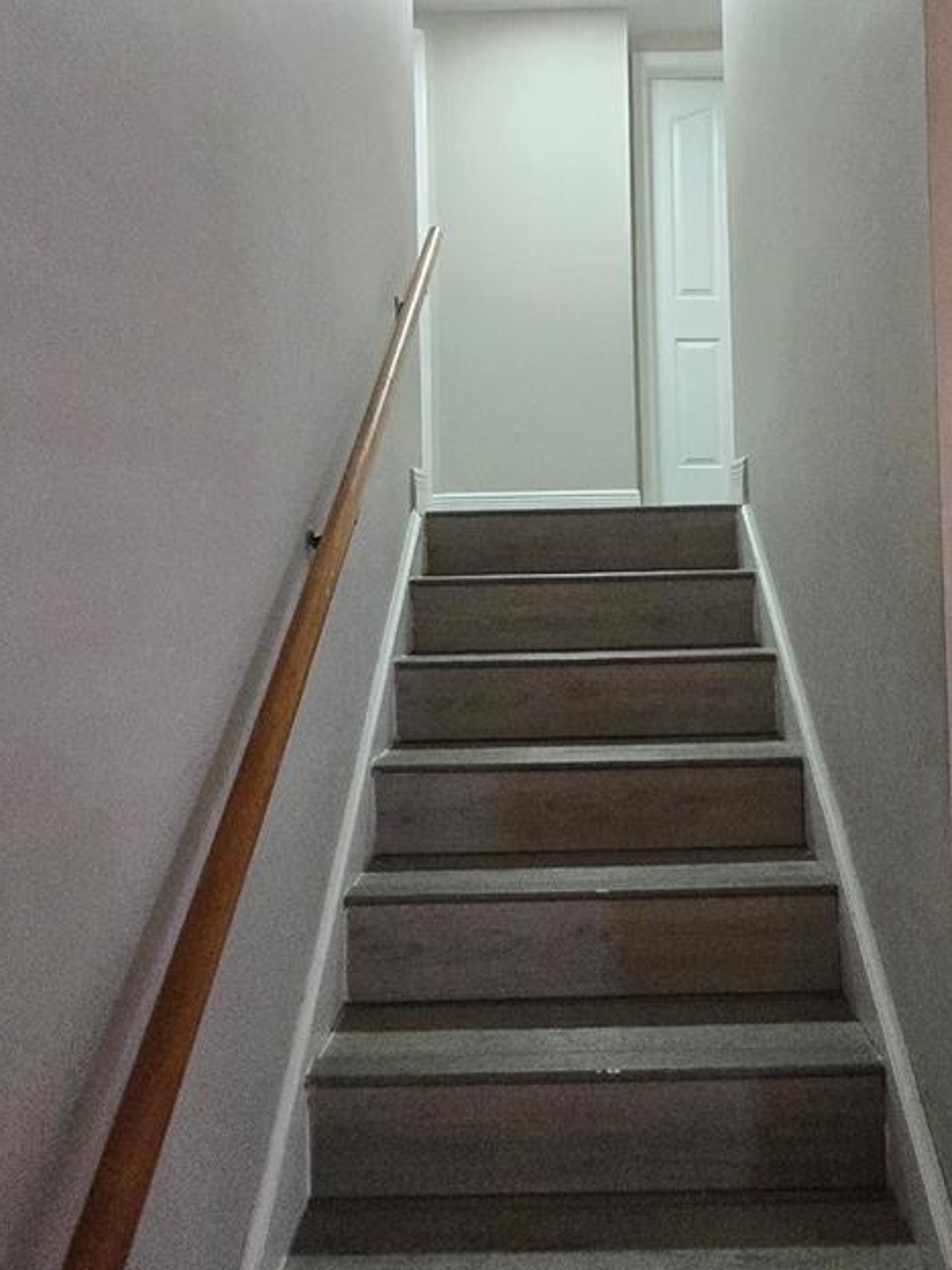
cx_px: 568
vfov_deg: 68.6
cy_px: 501
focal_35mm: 25
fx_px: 917
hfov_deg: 54.5
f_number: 2.2
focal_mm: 1.7
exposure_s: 1/60
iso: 800
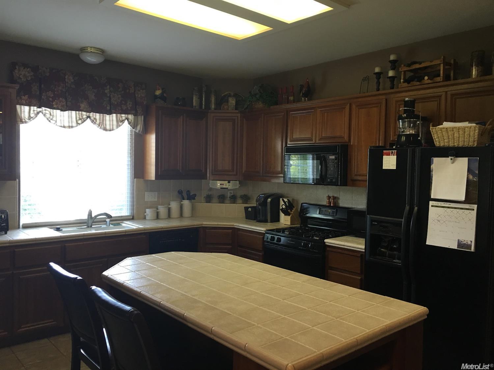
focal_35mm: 29
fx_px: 414
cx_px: 247
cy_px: 185
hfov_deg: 61.7
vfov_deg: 48.2
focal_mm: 4.15
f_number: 2.2
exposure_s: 1/15
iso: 50
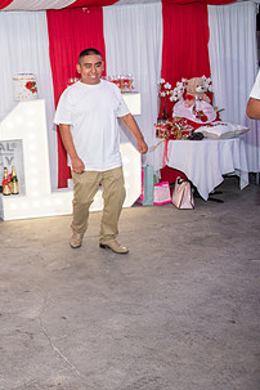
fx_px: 498
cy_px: 144
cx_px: -84
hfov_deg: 25.1
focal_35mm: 46
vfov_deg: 42.4
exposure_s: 1/160
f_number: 3.2
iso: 800
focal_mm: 24
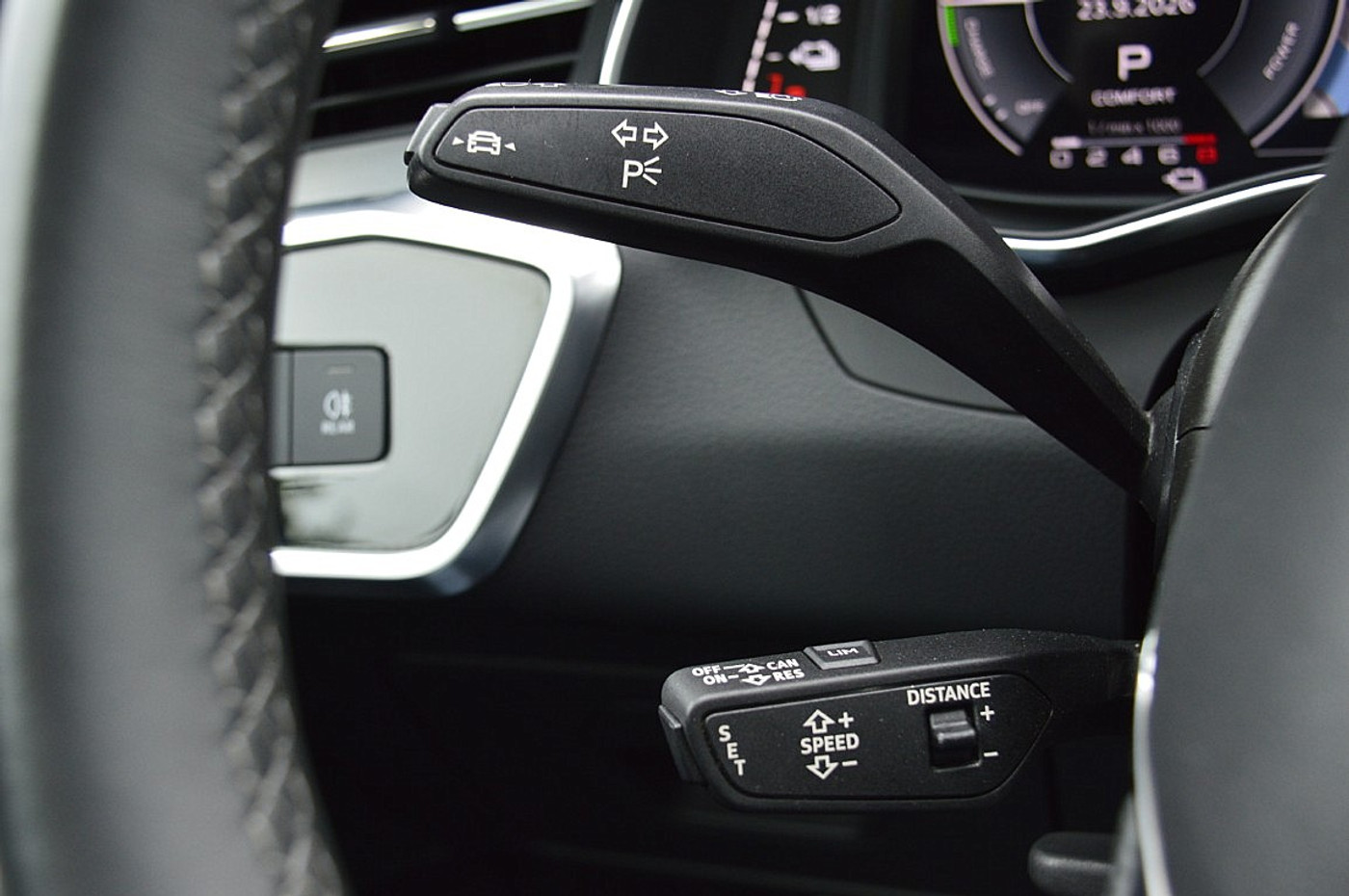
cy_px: 448
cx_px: 674
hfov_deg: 48.0
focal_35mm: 40
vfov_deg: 32.9
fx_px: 1516
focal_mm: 27
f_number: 5.6
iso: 800
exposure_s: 1/60
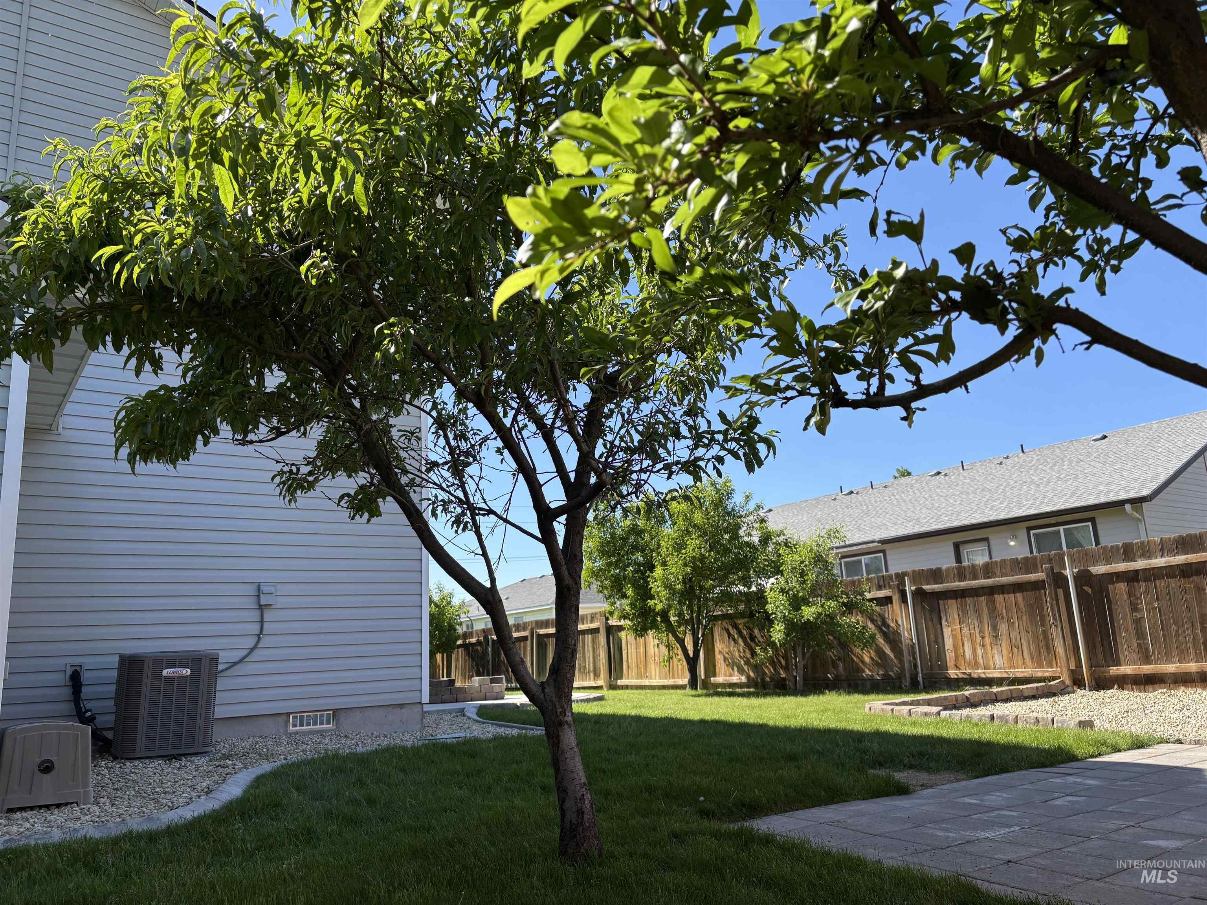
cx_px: 604
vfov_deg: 53.1
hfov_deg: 67.3
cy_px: 452
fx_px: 907
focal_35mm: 26
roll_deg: +3.5
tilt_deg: +12.3
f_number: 1.6
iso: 50
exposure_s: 1/1328
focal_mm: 5.96
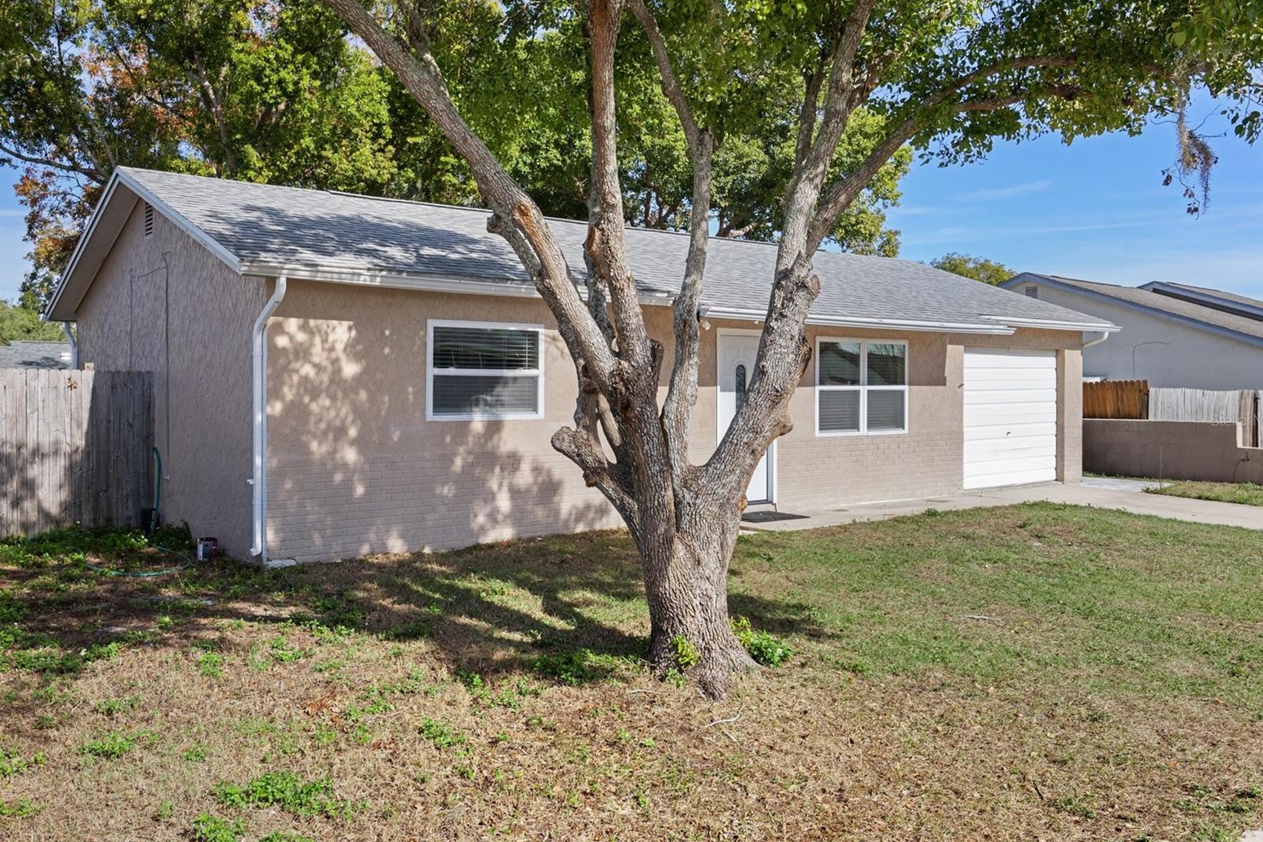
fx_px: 1053
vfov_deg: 43.6
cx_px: 630
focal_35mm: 30
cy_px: 420
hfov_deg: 61.9
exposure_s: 1/125
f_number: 8
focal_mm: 29
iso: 320
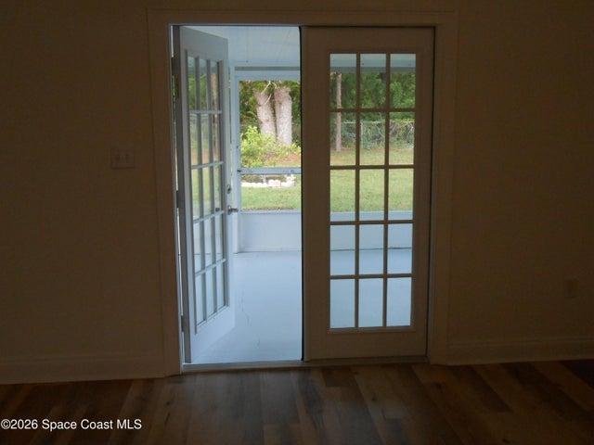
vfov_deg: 37.7
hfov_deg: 49.0
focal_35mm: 38
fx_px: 652
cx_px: 297
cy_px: 222
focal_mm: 6.8
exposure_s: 1/125
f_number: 4.2
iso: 400
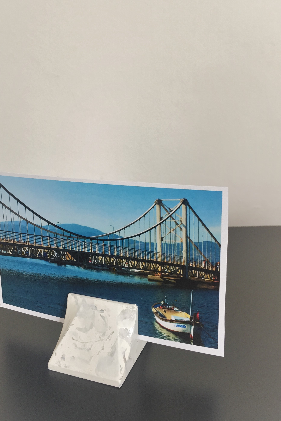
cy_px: 182
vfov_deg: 54.3
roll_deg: +2.0
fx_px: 410
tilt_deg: -12.2
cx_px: 122
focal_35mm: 35
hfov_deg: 37.8
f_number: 2.2
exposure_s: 1/40
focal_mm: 4.15
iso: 32
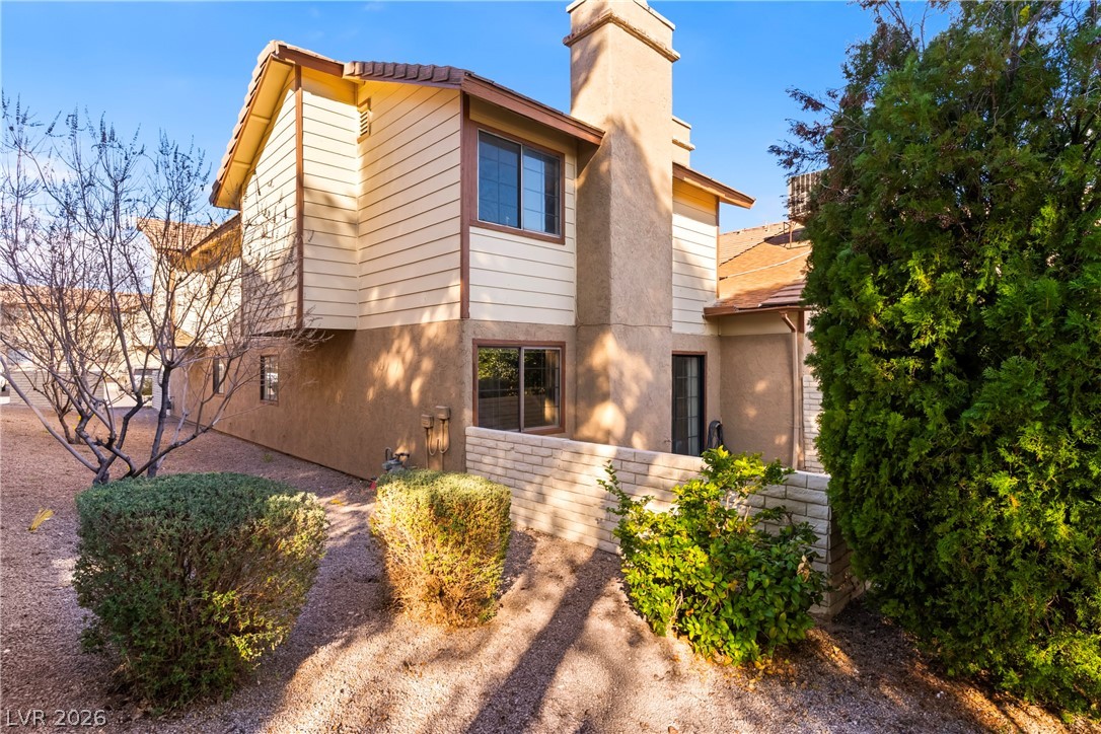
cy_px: 367
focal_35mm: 18
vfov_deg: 67.4
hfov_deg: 90.0
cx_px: 550
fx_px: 550
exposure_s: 1/8000
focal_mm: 18
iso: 500
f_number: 8
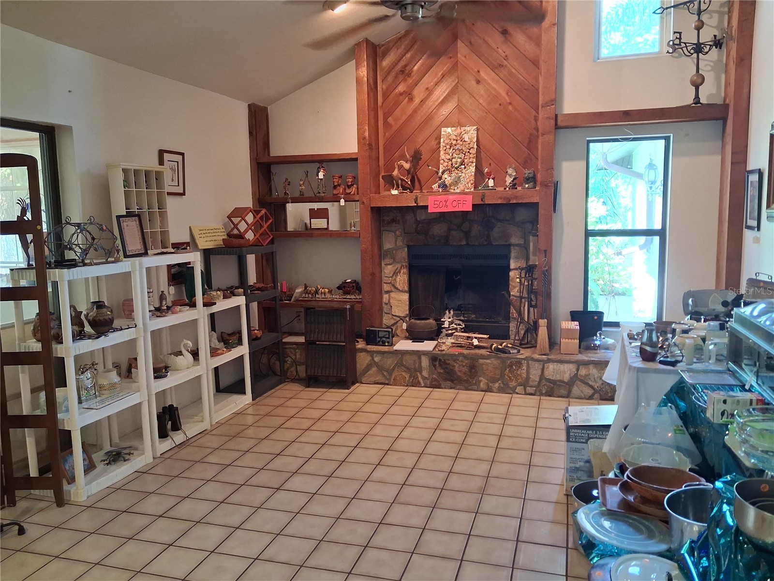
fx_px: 604
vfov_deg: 51.4
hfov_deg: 65.3
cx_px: 387
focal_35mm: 27
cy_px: 290
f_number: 1.8
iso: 640
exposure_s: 1/50
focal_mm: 4
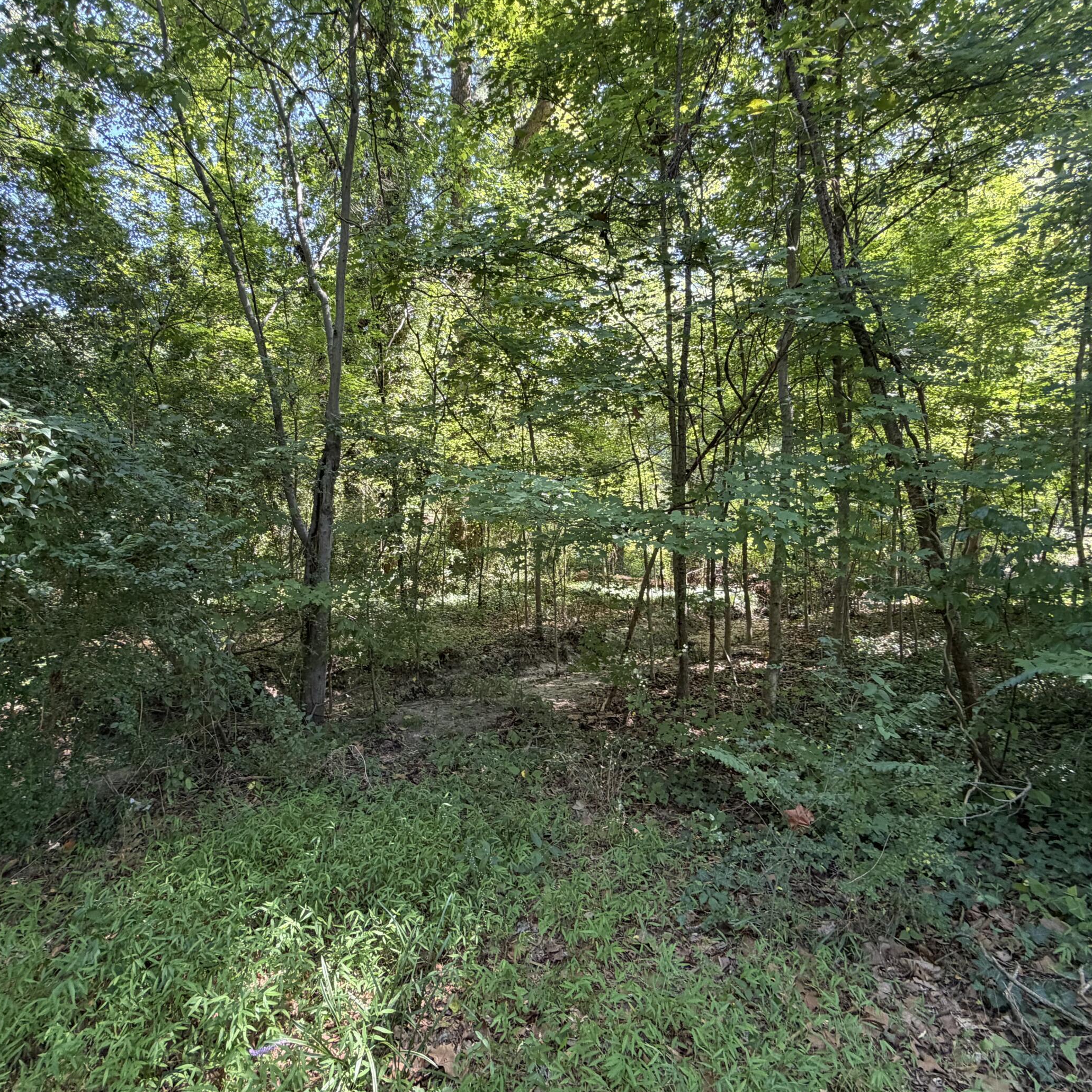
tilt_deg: -1.8
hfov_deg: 80.5
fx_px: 642
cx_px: 493
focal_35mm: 18
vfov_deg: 80.7
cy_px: 574
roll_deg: -0.1
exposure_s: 1/121
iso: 200
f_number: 2.2
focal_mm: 2.22
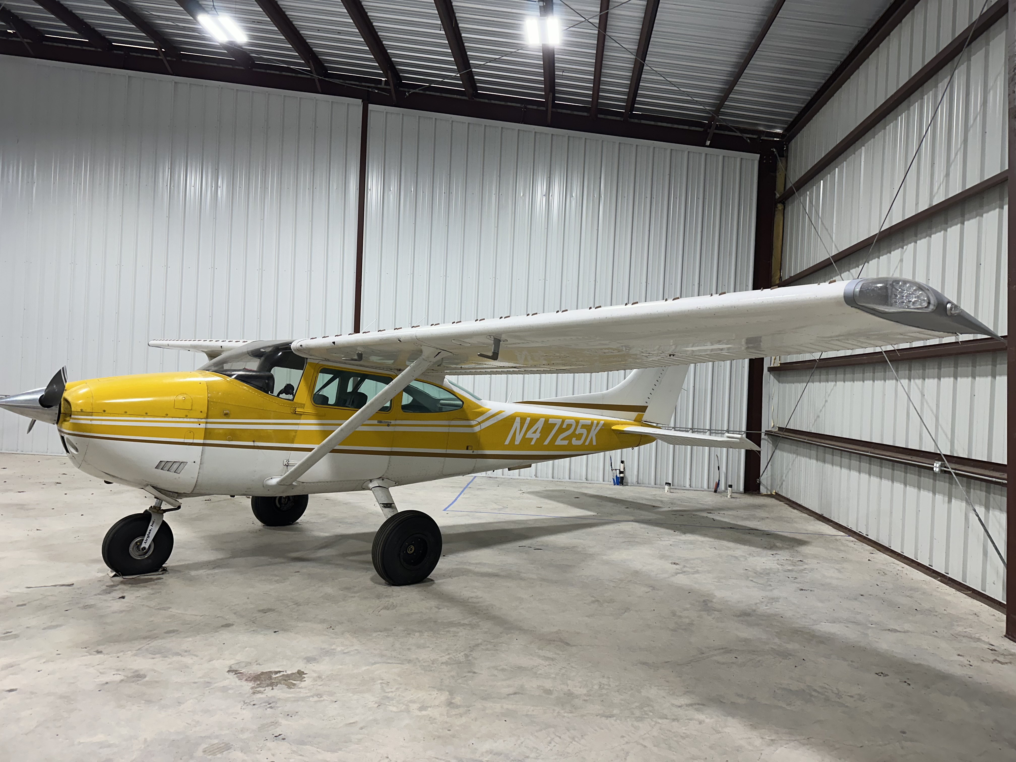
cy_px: 381
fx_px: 704
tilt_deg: +0.8
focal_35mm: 24
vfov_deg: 56.8
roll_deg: -2.4
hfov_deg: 71.6
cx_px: 508
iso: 160
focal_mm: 6.86
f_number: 1.78
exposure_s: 1/120
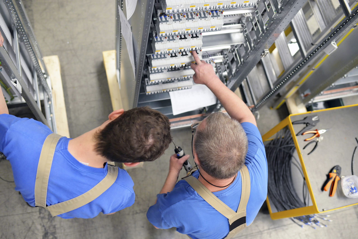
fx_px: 348
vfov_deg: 37.9
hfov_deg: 54.4
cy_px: 120
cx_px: 179
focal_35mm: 35
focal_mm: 35
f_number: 2.8
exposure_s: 1/400
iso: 2200
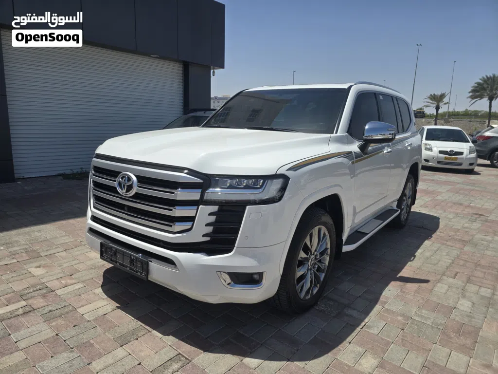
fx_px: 331
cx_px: 249
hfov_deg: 73.9
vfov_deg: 58.9
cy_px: 187
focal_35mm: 23
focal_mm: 6.3
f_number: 1.7
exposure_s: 1/1255
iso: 12
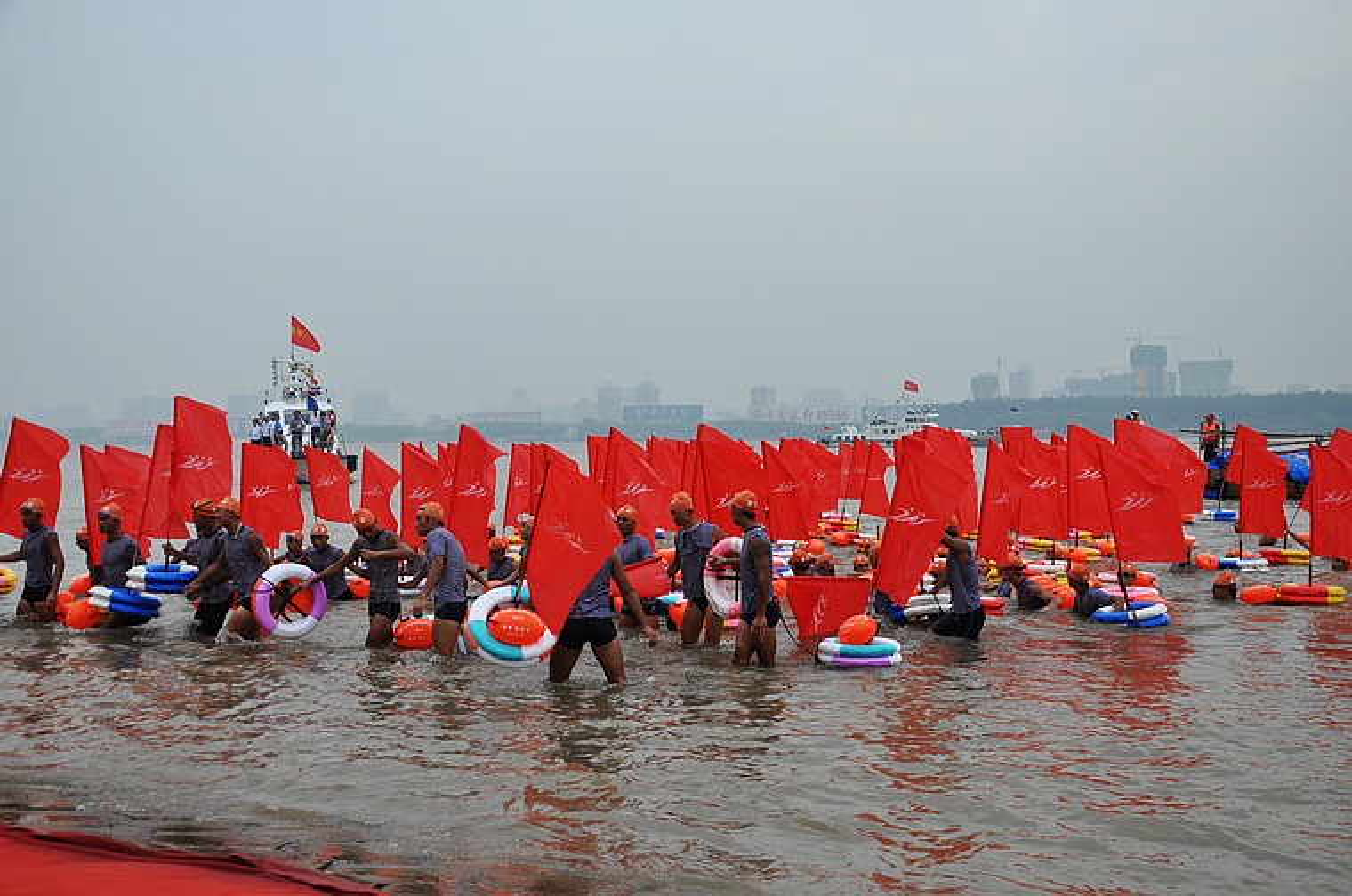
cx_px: 676
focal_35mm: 48
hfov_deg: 41.2
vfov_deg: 28.0
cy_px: 448
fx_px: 1800
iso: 400
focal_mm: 32
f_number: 5.6
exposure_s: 1/1600
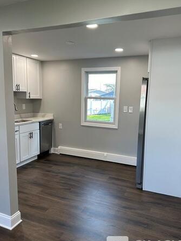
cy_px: 122
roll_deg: -0.8
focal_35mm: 27
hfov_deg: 51.3
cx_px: 93
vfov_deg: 65.3
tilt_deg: -7.7
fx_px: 188
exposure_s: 1/120
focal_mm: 6.86
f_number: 1.78
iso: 100
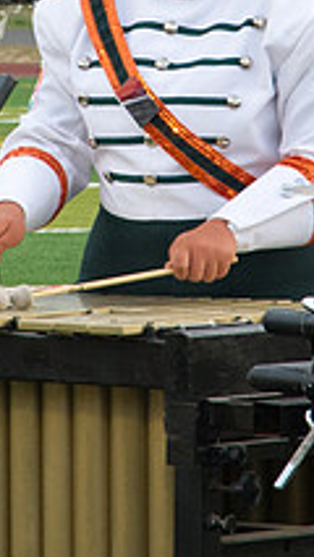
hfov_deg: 2.2
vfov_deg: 3.9
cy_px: 29
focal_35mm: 551
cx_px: 148
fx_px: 8146
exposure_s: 1/320
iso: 2500
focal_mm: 120
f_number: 9
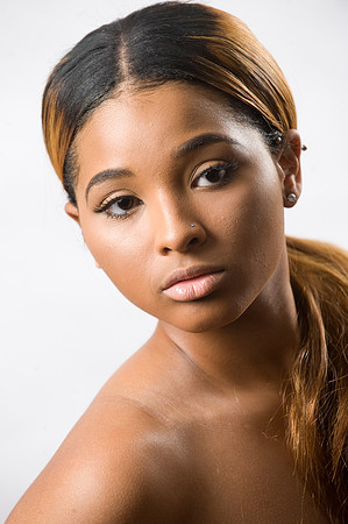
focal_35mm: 200
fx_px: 2906
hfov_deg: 6.9
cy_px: 262
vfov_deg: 10.3
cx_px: 174
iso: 320
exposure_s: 1/125
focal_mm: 200
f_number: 5.6
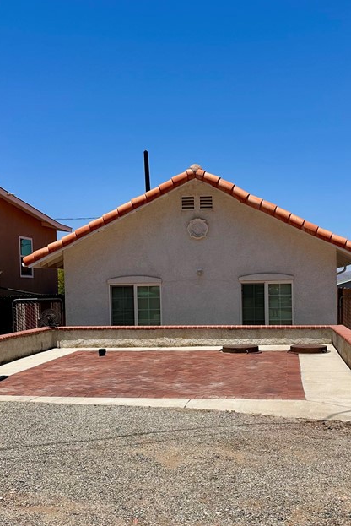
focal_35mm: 41
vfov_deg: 47.2
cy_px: 307
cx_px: 237
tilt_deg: -0.9
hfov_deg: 32.4
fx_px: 599
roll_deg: -0.1
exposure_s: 1/8197
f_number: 1.78
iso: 80
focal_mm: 6.86
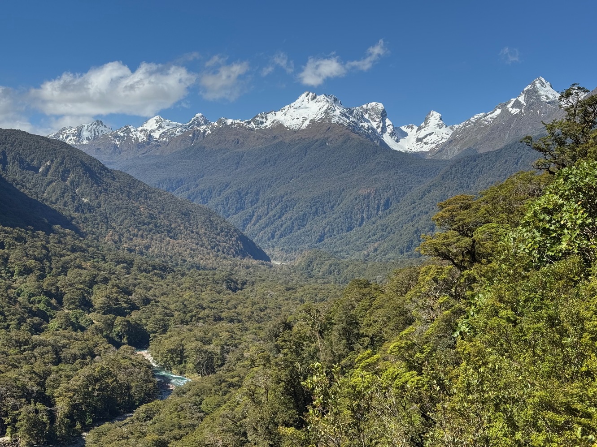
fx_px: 828
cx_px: 298
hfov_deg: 39.7
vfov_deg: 30.3
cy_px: 224
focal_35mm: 48
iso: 64
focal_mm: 6.76
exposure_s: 1/3817
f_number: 1.78
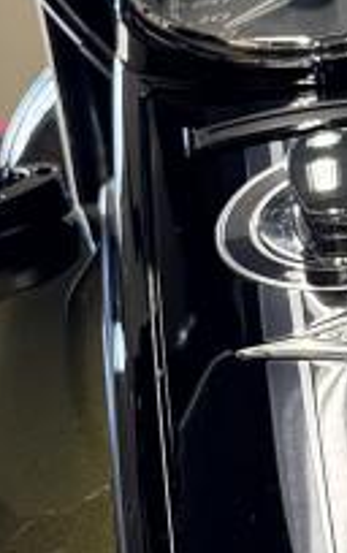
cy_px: 404
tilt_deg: -7.4
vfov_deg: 11.2
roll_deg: -4.4
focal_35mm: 187
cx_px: 500
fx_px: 2822
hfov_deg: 6.9
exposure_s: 1/120
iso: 200
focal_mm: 6.76
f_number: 1.78
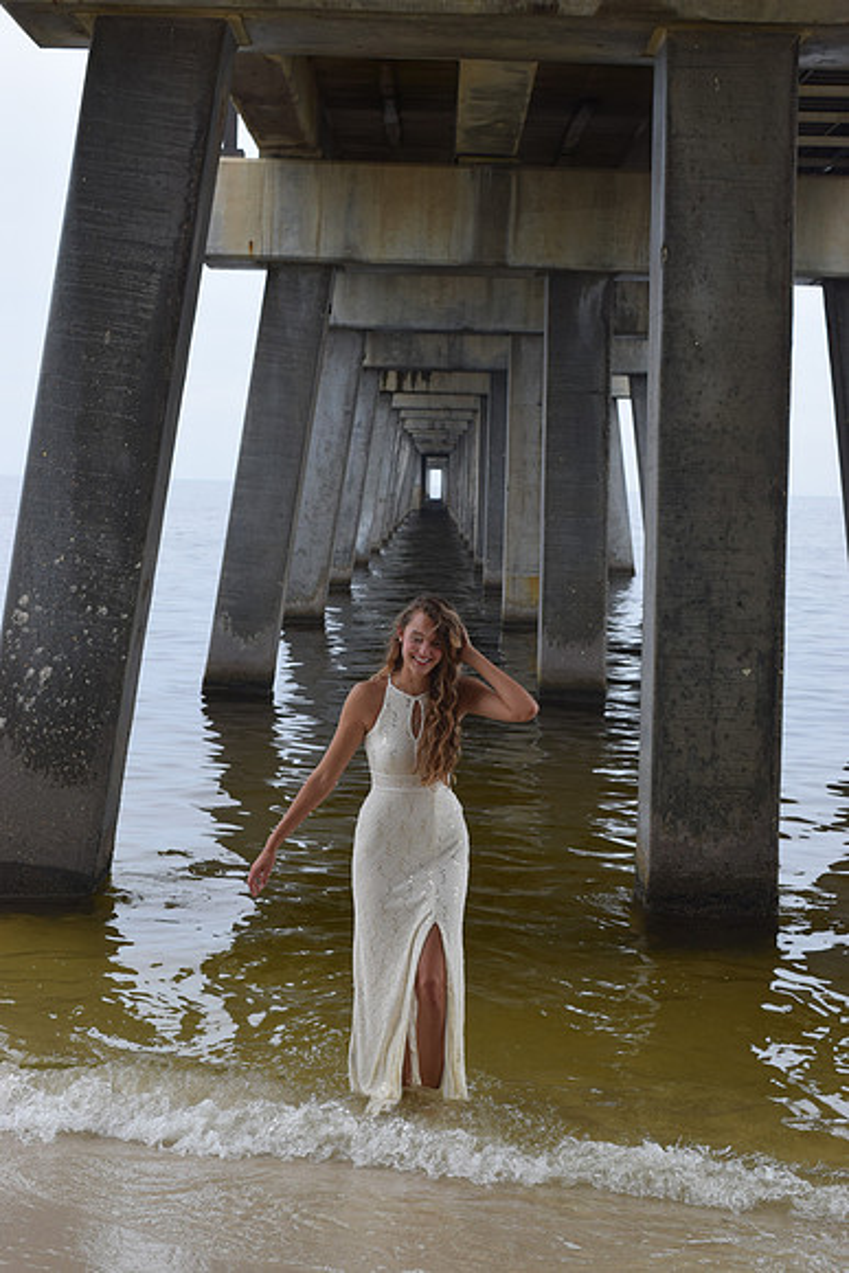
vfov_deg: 31.9
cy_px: 636
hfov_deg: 21.6
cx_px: 424
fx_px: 2227
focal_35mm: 63
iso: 250
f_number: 8
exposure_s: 1/250
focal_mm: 42
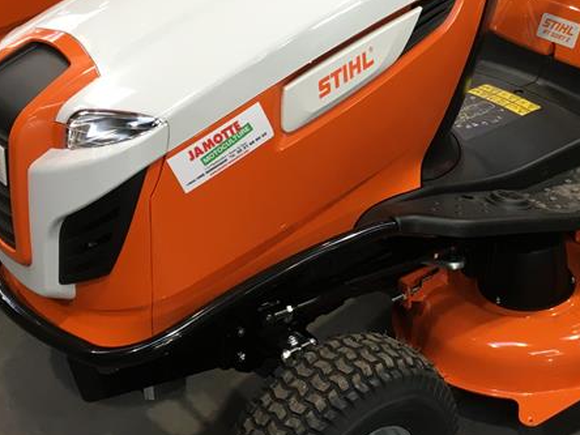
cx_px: 500
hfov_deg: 30.1
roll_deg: -1.4
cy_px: 123
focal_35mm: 62
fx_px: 1039
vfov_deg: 23.5
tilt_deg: -22.6
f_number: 2.2
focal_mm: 4.15
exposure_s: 1/33
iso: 40
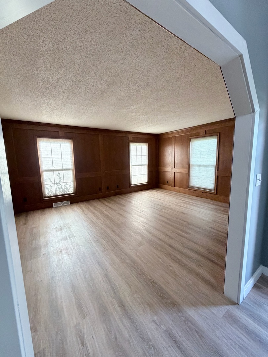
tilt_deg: -7.8
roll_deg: +0.4
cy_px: 178
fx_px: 145
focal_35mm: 14
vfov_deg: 102.1
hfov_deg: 85.7
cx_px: 134
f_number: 2.2
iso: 400
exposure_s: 1/60
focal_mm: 2.22
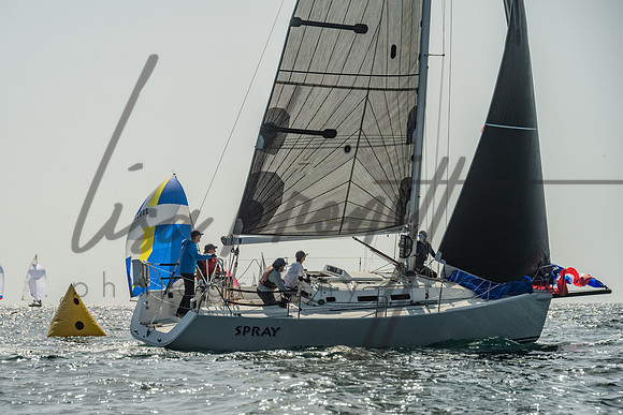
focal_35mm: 122
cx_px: 269
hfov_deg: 16.8
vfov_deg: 11.3
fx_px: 2104
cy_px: 238
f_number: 6.3
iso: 320
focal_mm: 105
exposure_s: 1/2500
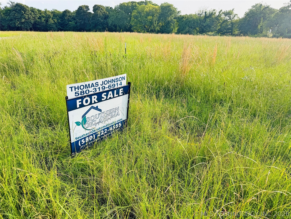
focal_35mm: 24
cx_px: 146
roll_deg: -1.9
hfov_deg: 71.6
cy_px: 110
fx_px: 202
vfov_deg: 56.8
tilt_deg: -22.9
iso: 80
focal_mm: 6.76
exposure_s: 1/1618
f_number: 1.78
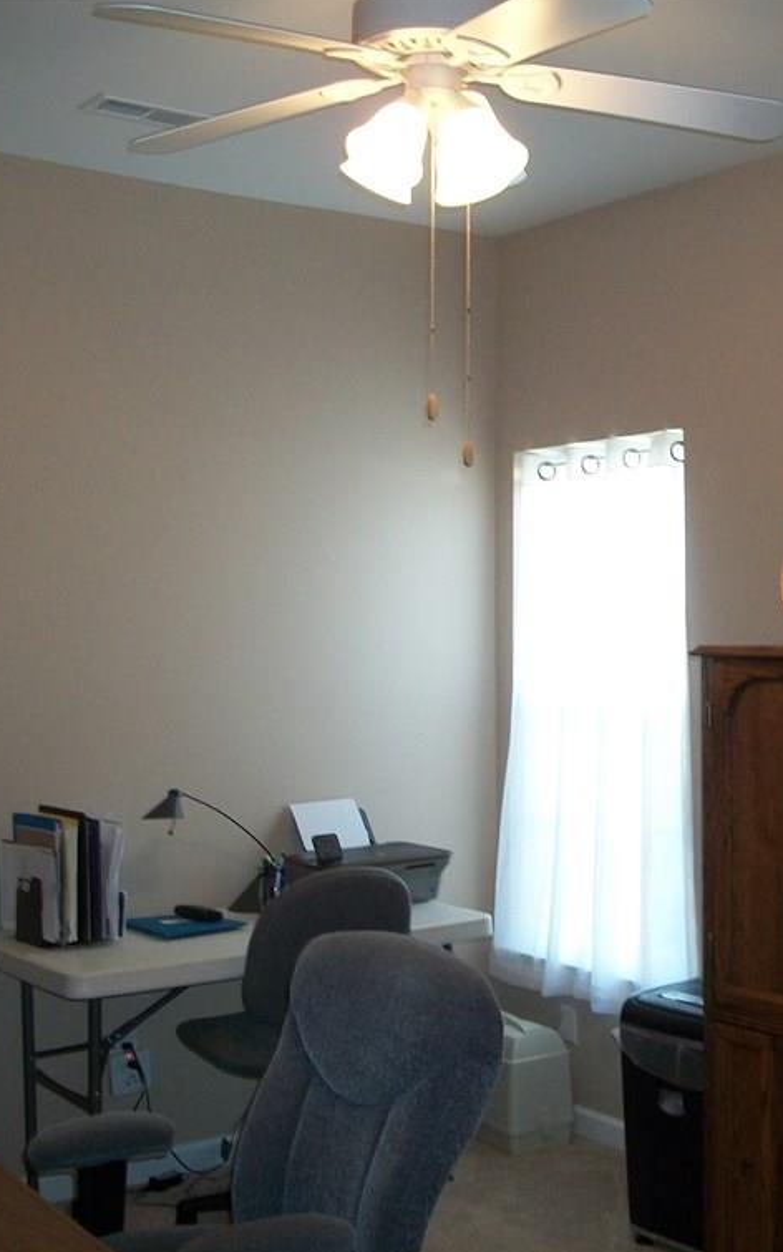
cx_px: 561
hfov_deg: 27.7
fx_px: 1570
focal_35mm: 46
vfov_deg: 43.5
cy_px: 627
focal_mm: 5.7
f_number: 2.9
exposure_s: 1/30
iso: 160
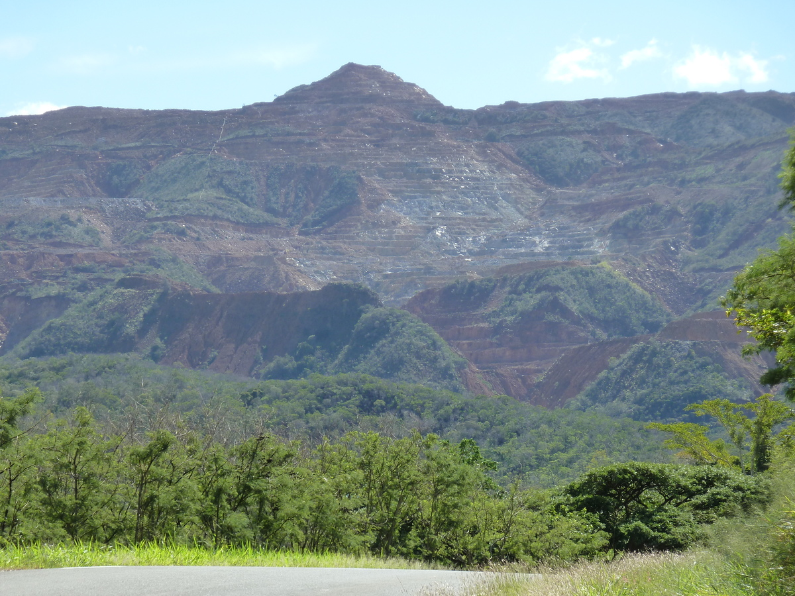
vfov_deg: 10.1
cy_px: 298
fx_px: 3376
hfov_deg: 13.4
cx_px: 398
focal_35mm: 147
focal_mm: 24.1
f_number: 4.5
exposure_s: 1/320
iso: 125
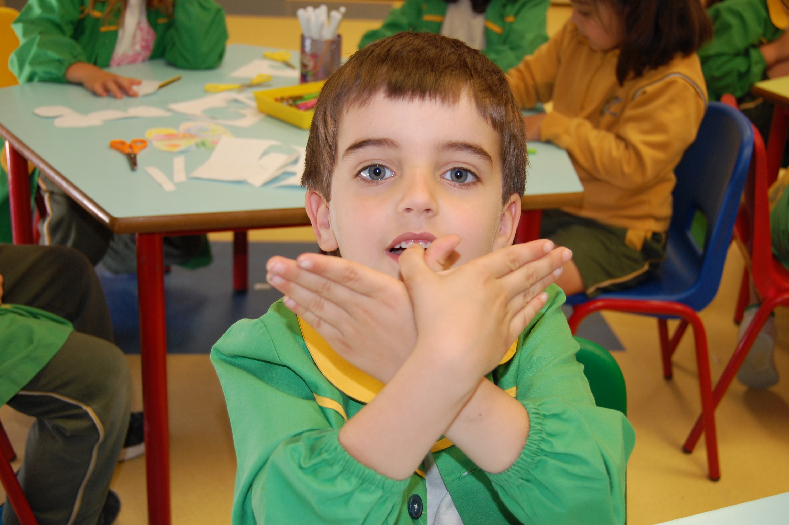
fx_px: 1051
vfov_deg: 28.0
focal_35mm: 48
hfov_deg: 41.1
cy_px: 262
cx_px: 394
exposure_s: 1/60
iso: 400
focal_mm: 32
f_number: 4.5
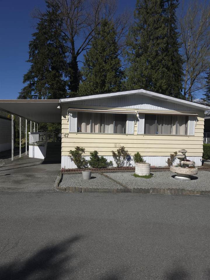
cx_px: 105
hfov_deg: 58.9
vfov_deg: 73.9
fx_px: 186
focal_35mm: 23
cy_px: 140
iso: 10
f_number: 1.4
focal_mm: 6.5
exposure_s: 1/1078
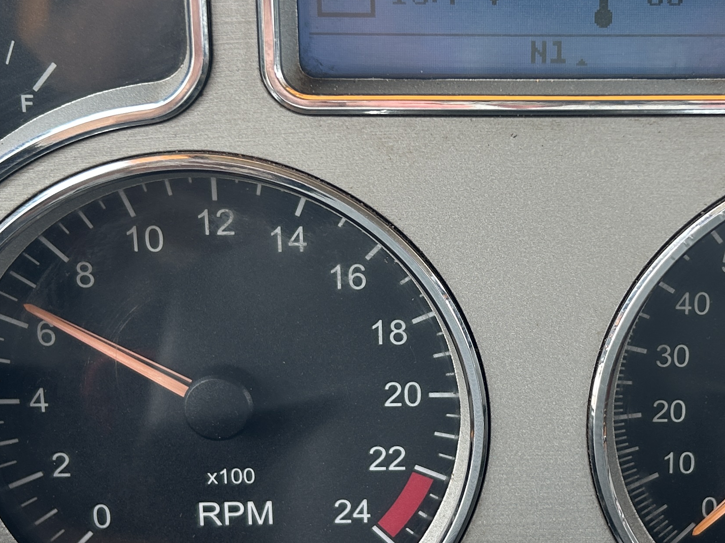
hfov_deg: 30.3
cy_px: 269
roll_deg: +0.2
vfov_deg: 23.3
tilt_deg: -30.1
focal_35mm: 63
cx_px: 532
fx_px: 1319
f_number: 1.5
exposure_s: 1/121
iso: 50
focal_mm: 5.7
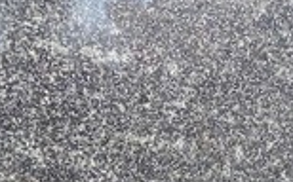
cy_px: 554
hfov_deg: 14.1
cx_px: 373
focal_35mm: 143
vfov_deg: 7.9
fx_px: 1141
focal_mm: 4.25
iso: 32
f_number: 1.8
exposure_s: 1/685
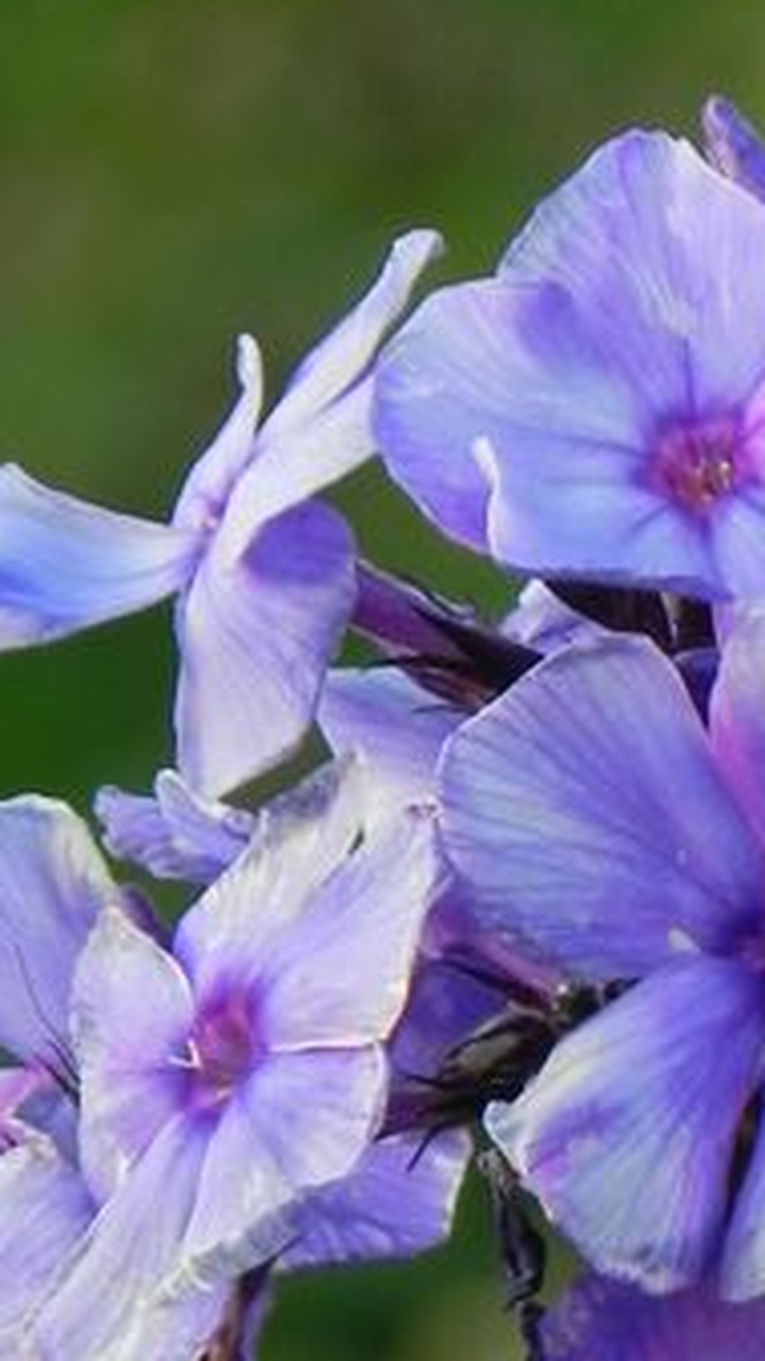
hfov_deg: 0.9
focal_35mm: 1417
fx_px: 51125
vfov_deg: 1.5
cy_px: 1236
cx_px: 781
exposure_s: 1/60
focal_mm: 97.8
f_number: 5.6
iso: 160
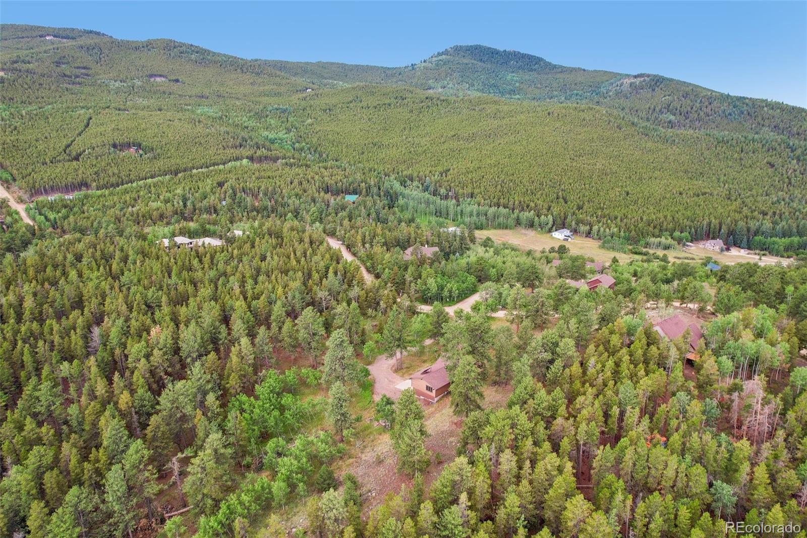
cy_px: 269
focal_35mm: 22
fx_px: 493
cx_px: 404
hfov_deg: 78.6
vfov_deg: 57.2
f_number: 2.8
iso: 100
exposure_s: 1/20
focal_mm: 8.4
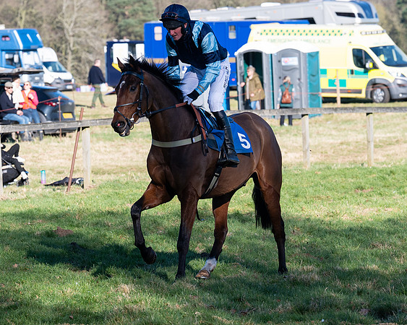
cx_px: 192
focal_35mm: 297
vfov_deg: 5.2
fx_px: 3573
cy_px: 210
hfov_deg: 6.5
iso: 200
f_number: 5
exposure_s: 1/1000
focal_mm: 135
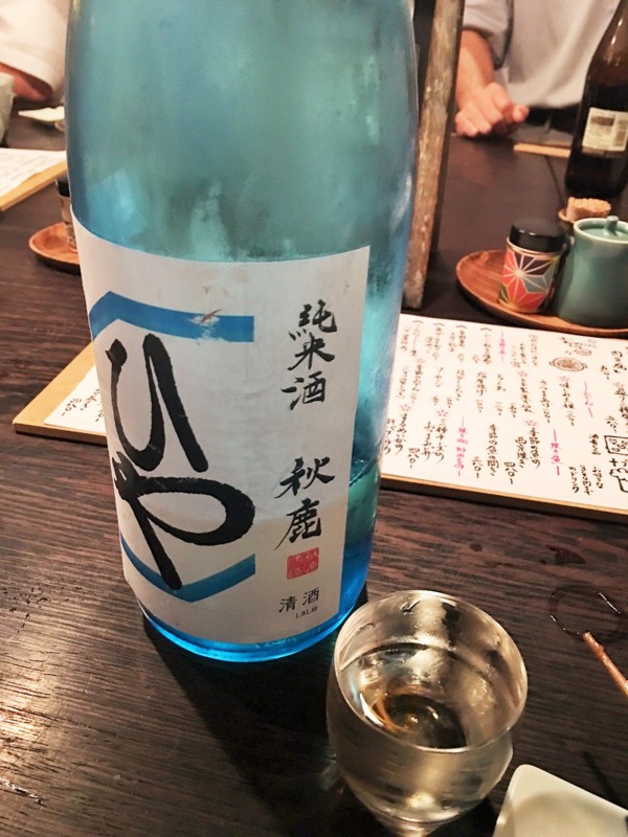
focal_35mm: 29
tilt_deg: -32.5
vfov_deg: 61.7
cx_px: 314
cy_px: 418
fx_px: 701
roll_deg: -2.0
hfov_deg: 48.2
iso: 50
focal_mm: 4.15
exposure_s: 1/4
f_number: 2.2
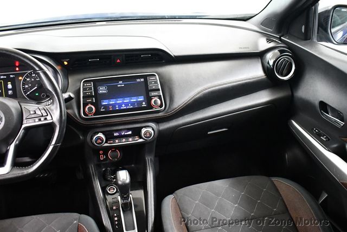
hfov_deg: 53.1
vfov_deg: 36.9
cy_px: 116
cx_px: 174
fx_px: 347
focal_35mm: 36
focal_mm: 18
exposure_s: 1/60
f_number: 3.5
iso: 5600
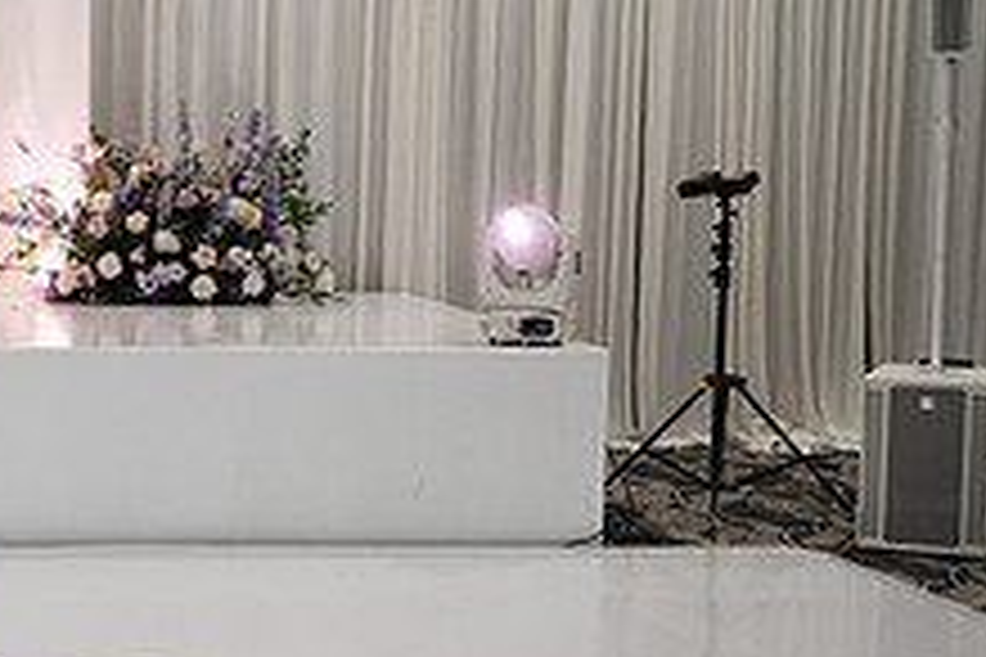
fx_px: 2547
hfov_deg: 20.2
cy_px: 324
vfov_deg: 14.7
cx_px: -275
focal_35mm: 93
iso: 1600
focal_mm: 35
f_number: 3.2
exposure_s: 1/160
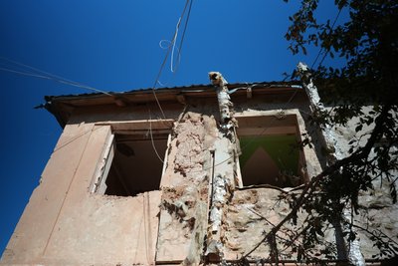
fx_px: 310
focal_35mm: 28
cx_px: 199
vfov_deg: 46.4
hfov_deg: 65.5
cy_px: 133
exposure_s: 1/160
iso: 640
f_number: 4
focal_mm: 28
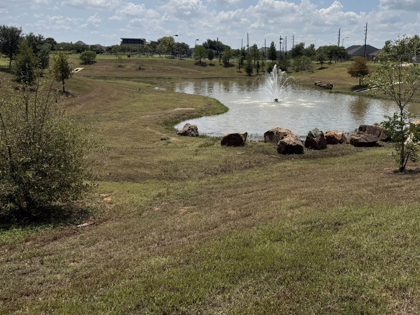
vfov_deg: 42.2
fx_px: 400
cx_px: 281
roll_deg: -1.4
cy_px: 100
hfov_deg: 54.2
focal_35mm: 33
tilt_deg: -6.1
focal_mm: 6.76
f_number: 1.78
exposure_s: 1/9091
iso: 80
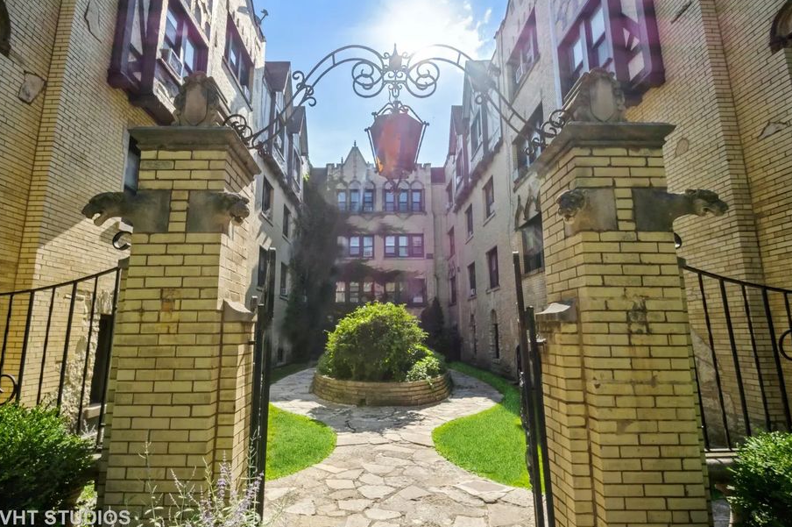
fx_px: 374
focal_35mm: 17
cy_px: 249
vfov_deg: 70.3
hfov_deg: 93.3
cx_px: 379
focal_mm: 10
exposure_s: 1/250
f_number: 11
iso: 100
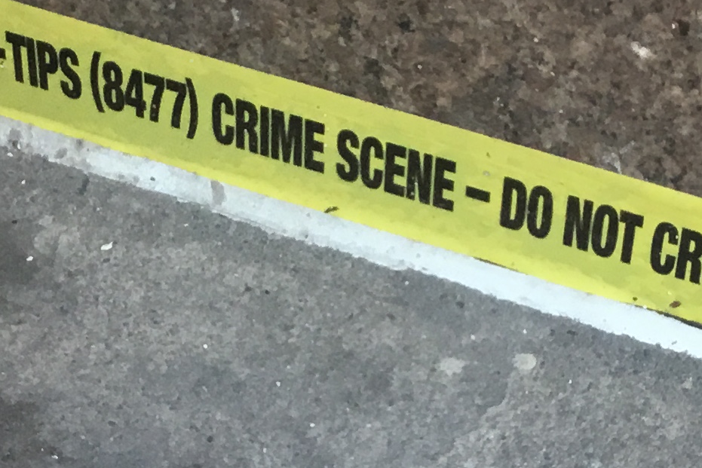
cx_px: 410
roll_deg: -2.6
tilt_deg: -42.6
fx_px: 2204
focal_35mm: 113
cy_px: 350
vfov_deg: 12.1
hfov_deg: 18.1
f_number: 2.4
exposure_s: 1/30
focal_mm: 3.3
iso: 25
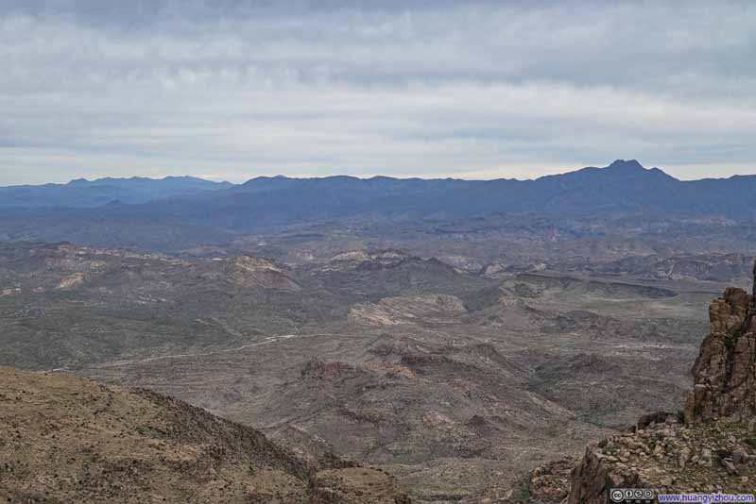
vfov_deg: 29.9
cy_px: 252
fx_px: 945
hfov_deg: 43.6
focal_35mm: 45
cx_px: 378
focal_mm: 45
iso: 100
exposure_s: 1/800
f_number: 6.3
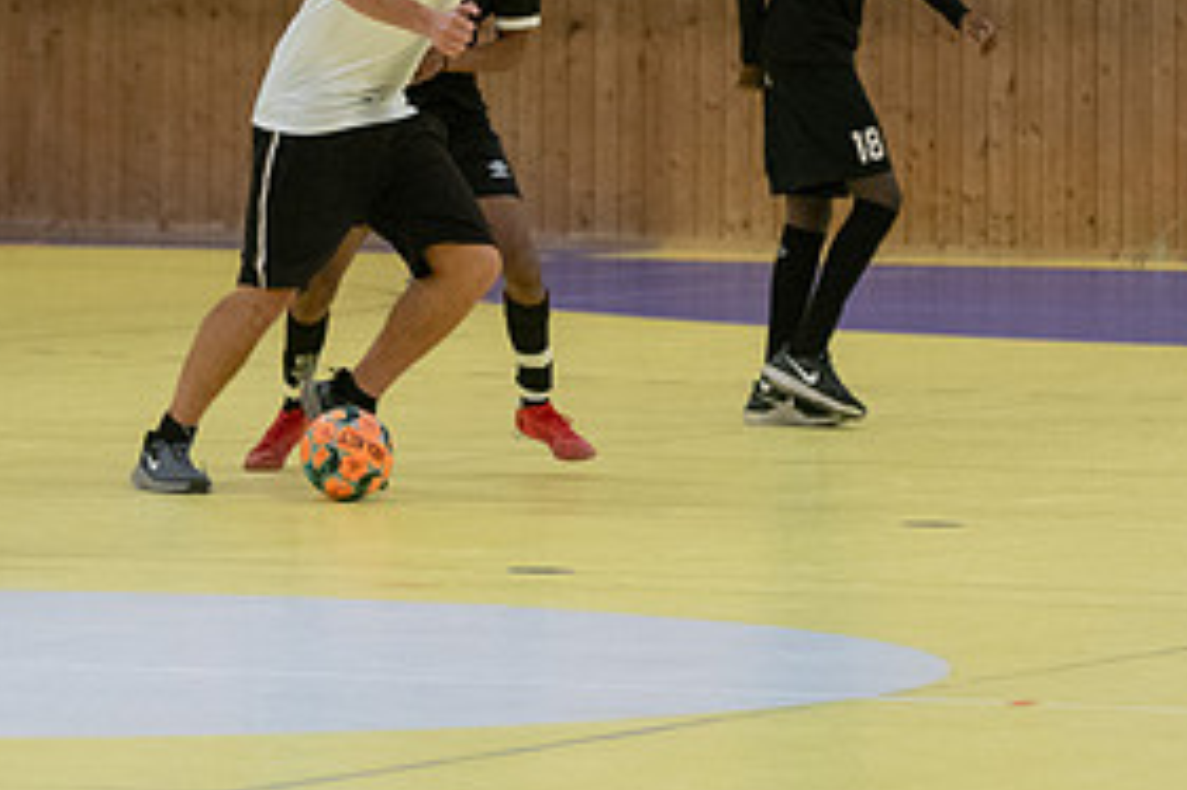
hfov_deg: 5.5
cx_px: 380
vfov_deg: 3.6
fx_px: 12456
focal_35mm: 378
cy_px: 154
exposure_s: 1/640
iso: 3600
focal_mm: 122
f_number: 3.2
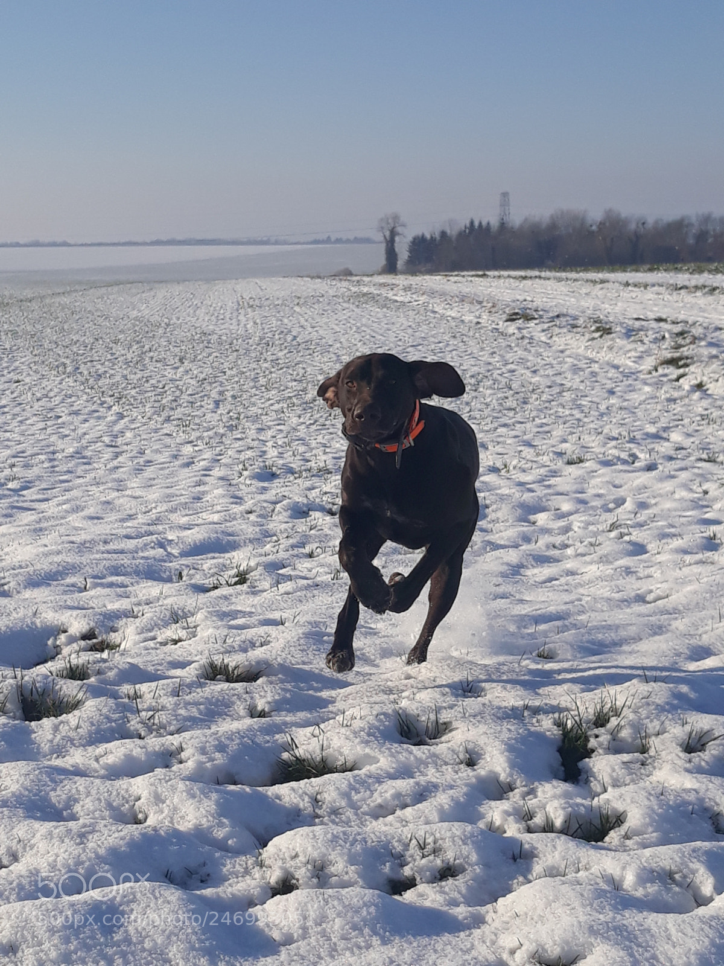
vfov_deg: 65.3
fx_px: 753
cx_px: 362
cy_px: 483
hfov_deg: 51.4
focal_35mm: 27
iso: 40
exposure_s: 1/2933
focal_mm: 3.71
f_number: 1.7
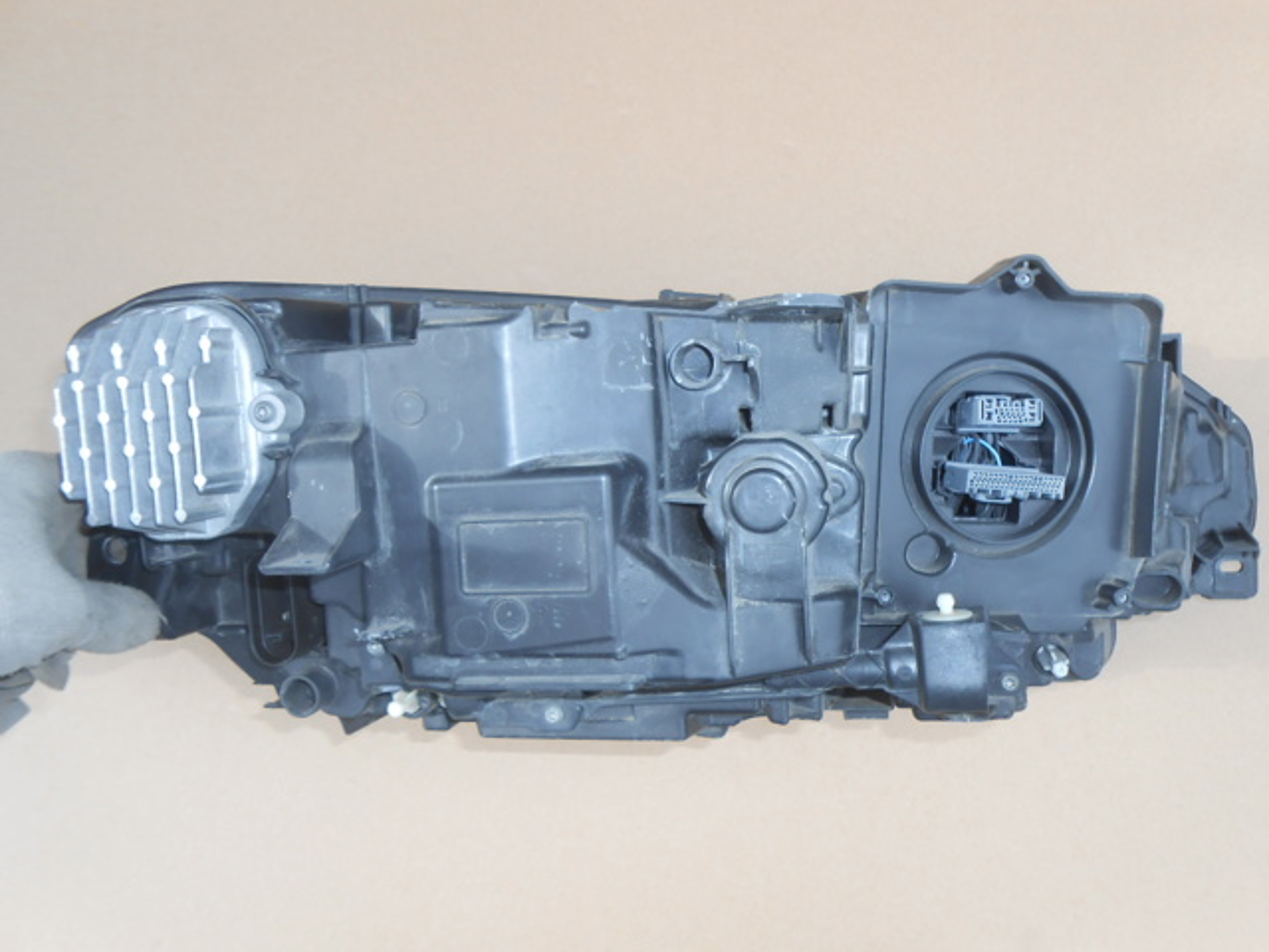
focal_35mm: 26
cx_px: 634
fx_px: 953
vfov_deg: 53.1
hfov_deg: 67.3
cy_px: 476
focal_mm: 4.6
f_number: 3.5
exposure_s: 1/100
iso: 80
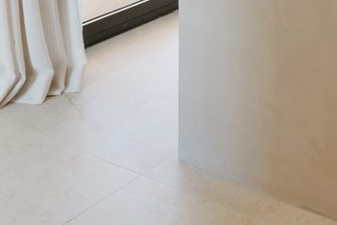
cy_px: -255
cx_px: 496
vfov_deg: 14.4
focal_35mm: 75
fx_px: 705
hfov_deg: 22.4
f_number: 13
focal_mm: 16.5
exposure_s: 1/50
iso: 80
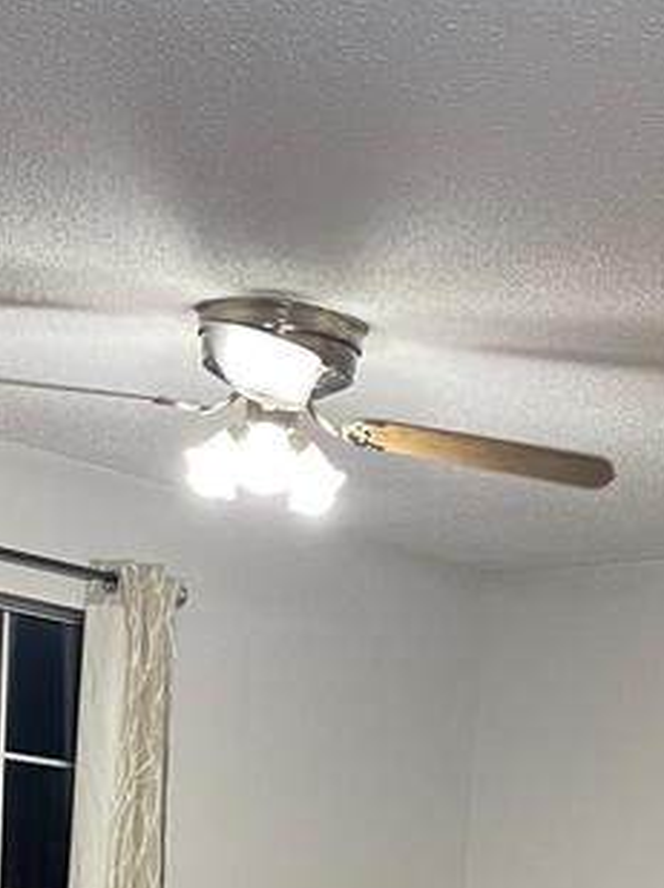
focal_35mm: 91
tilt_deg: -6.5
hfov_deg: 16.1
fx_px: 2332
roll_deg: -3.6
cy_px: 1290
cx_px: 517
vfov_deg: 19.2
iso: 200
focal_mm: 4.2
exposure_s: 1/60
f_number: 1.6
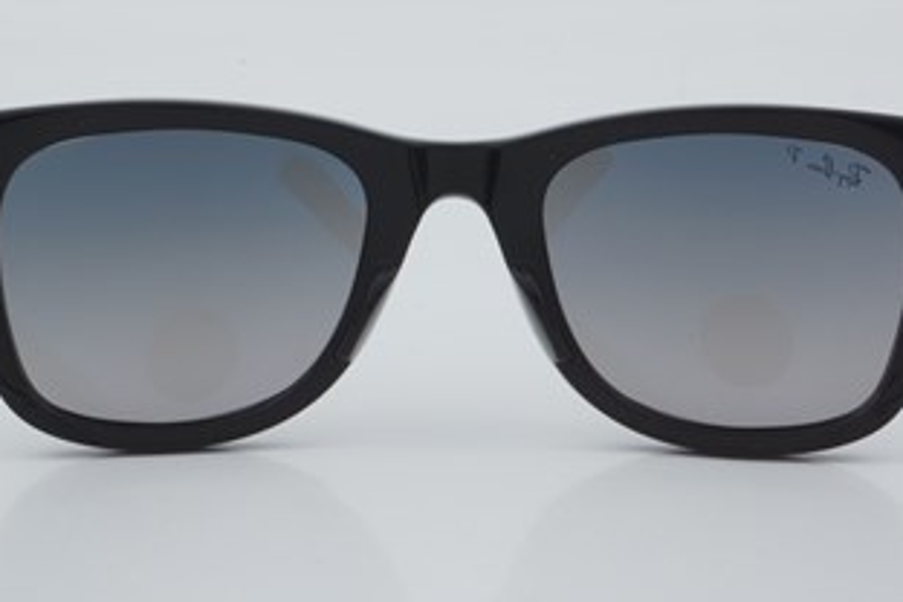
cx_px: 454
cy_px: 278
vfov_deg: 13.0
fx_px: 2650
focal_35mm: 106
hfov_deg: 19.3
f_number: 29
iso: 100
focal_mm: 55
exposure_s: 1/4
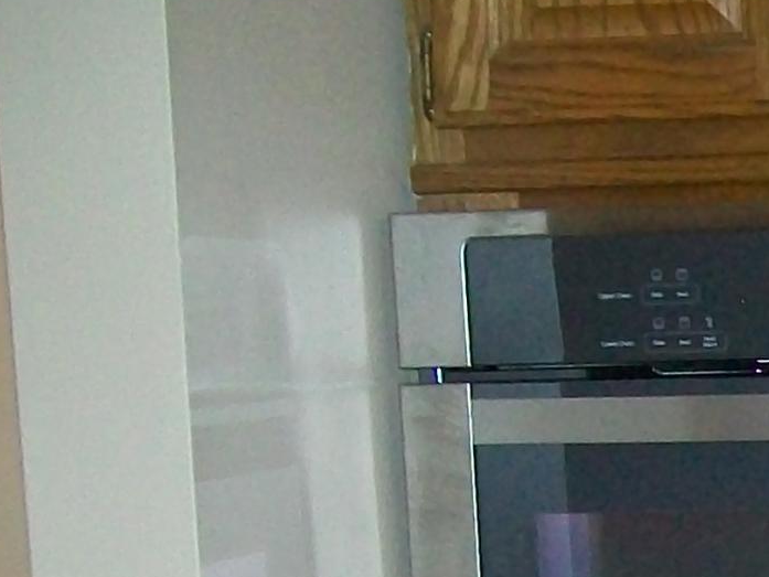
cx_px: 1589
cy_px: 1120
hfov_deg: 11.4
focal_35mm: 155
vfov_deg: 9.1
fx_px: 3444
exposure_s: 1/60
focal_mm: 6
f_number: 2.7
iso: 160
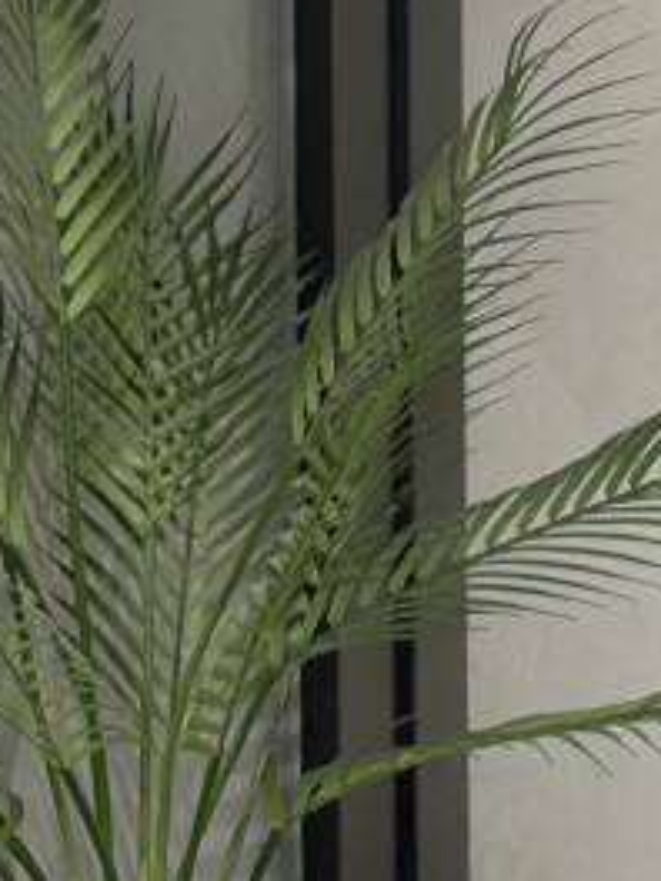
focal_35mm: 247
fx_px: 6289
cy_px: -627
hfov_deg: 6.0
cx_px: 130
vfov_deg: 7.8
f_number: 1.78
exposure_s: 1/60
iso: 80
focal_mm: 6.86
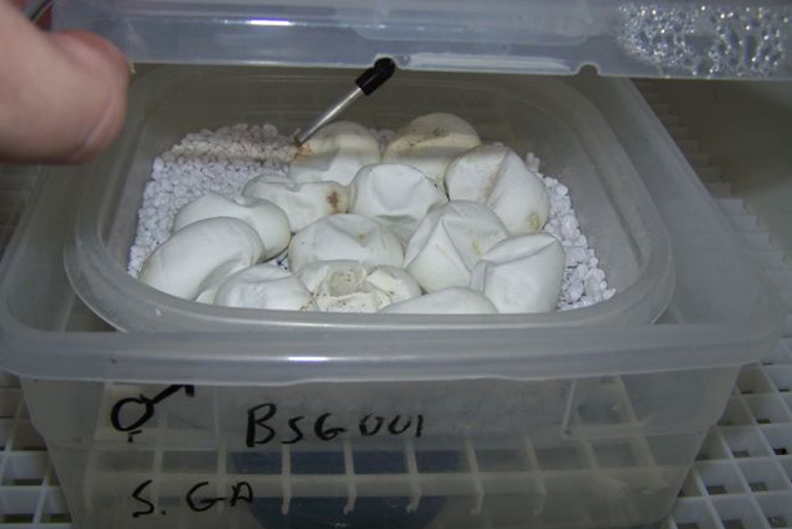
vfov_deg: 33.4
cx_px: 399
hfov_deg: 48.4
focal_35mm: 40
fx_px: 880
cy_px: 295
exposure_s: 1/60
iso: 80
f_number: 2.8
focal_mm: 6.3
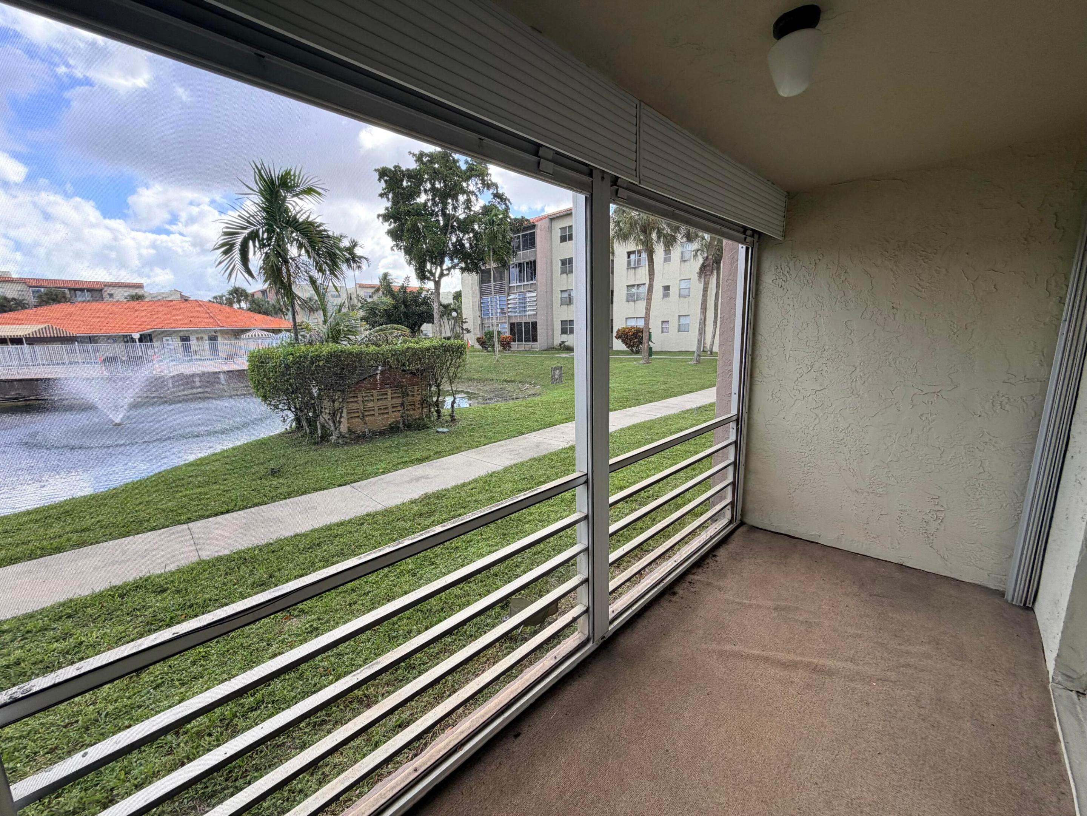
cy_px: 408
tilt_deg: -9.6
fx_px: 440
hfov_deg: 102.1
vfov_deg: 85.7
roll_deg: +1.1
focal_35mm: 14
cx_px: 544
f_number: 2.2
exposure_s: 1/239
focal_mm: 2.22
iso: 40
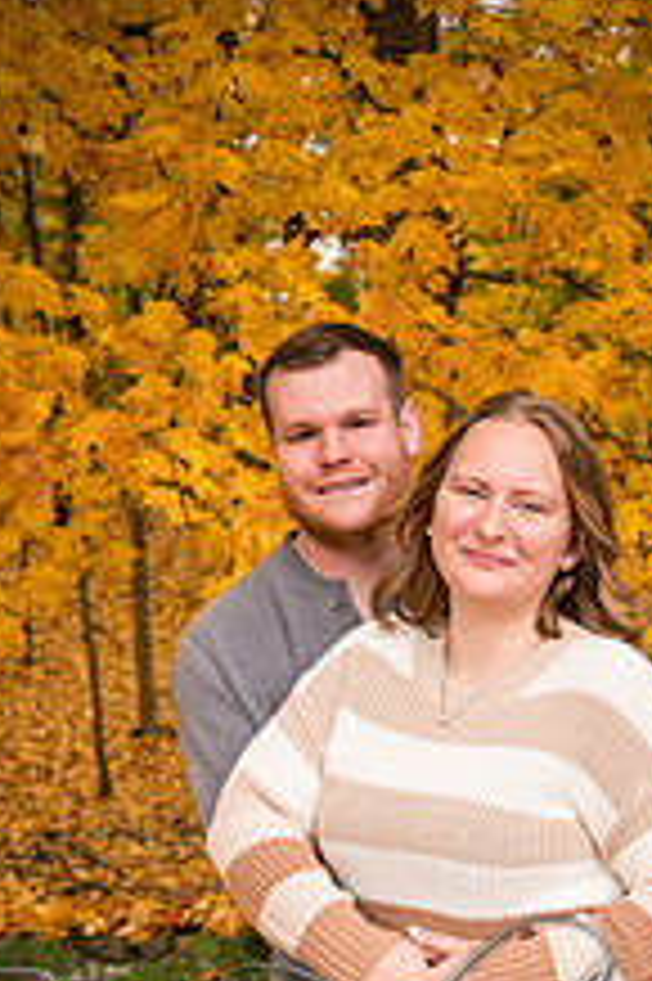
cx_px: 384
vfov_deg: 28.9
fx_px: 1796
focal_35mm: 66
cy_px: 936
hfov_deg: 20.6
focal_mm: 32
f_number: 4
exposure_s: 1/250
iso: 200
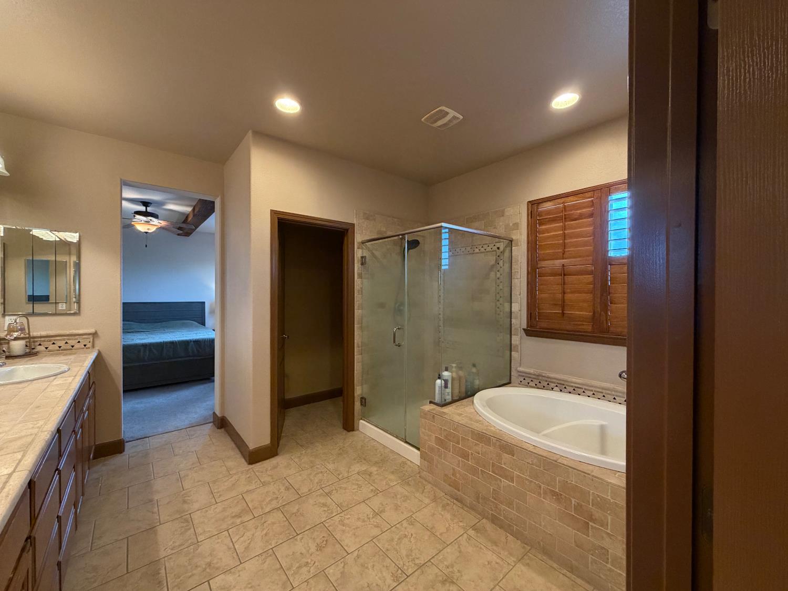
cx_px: 394
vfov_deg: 85.7
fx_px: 319
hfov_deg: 102.1
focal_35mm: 14
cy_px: 296
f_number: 2.2
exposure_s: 1/60
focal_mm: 2.22
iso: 320
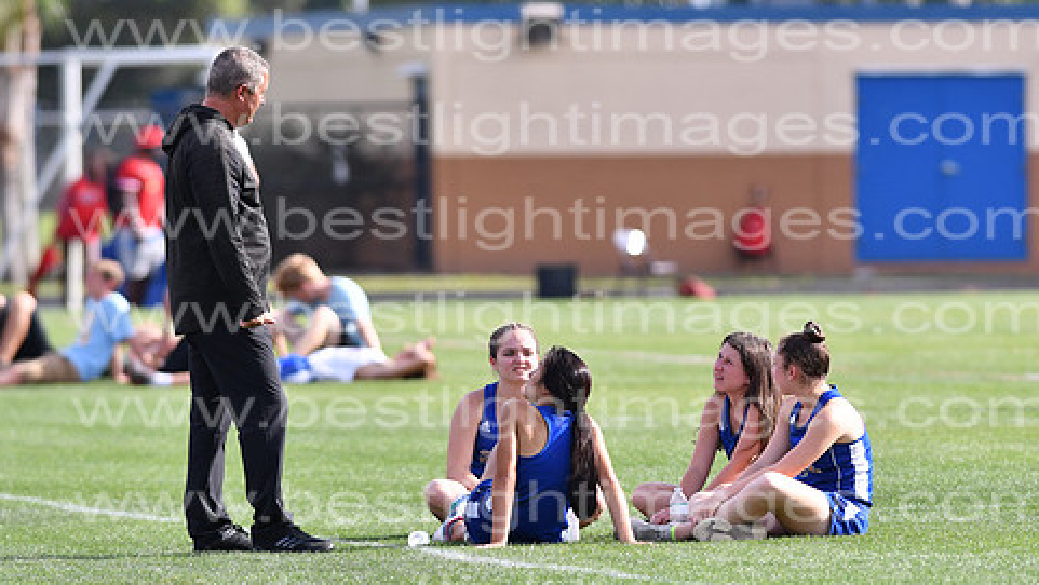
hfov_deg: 3.8
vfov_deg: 2.1
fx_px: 15655
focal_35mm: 568
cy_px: 271
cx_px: 562
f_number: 4
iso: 400
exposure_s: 1/2500
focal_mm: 300
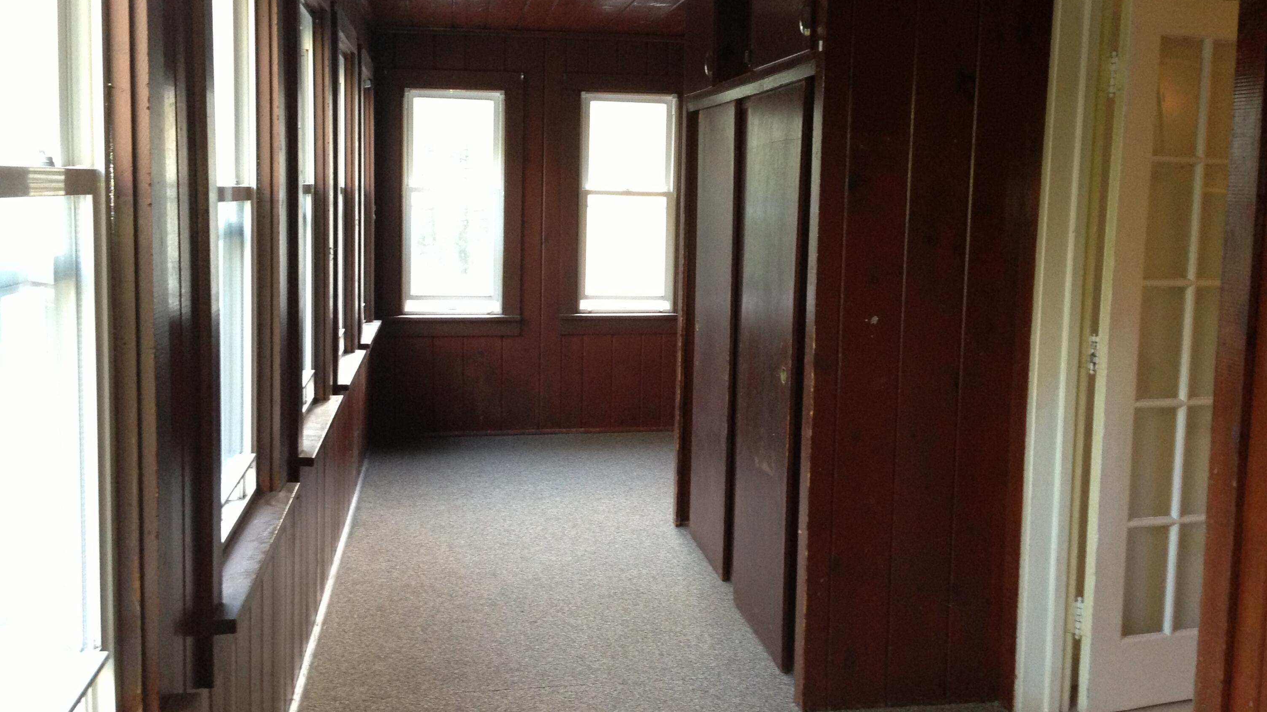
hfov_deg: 55.3
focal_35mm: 36
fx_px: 1209
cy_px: 295
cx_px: 634
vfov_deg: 32.8
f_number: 2.4
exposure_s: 1/20
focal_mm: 4.13
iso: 250
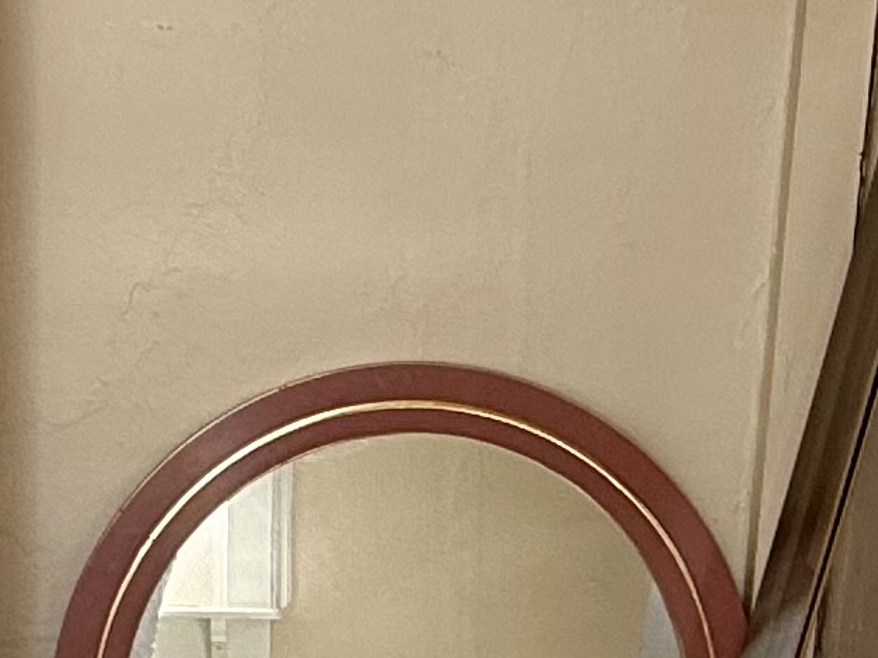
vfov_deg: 16.4
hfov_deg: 21.8
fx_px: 2282
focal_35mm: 90
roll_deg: -3.0
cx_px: 377
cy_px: 384
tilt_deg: -13.1
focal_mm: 2.22
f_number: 2.2
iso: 80
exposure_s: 1/99
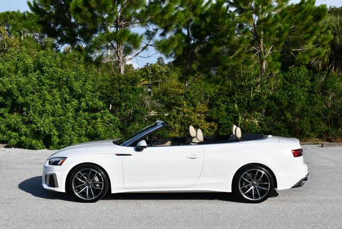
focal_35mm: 58
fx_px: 551
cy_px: 114
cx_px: 171
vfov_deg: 23.4
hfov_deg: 34.5
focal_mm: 29
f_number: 9
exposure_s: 1/320
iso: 100
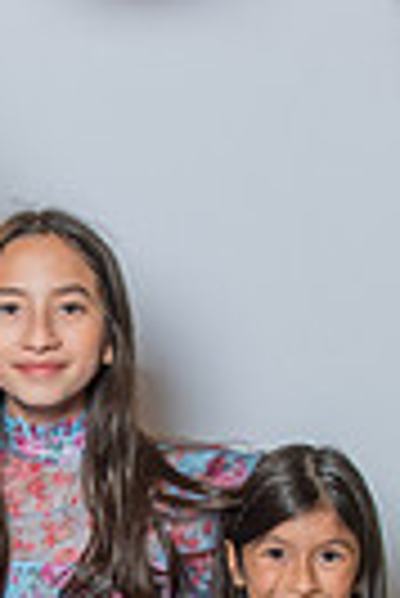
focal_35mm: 163
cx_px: -134
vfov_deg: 12.3
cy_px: 684
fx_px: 2709
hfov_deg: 8.3
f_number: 4
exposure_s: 1/160
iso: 200
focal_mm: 29
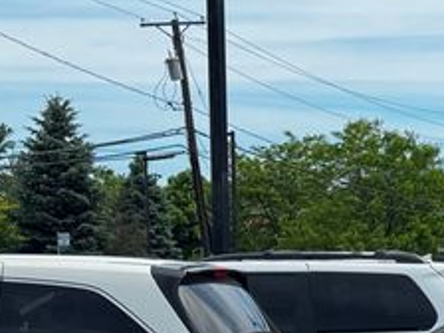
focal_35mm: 137
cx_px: 591
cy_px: 456
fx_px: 1757
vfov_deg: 10.5
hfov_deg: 13.8
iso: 64
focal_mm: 6.76
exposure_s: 1/3096
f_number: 1.78
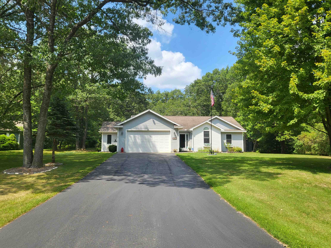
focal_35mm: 26
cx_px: 166
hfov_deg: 67.3
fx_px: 249
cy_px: 124
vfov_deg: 53.1
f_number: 1.8
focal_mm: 4.25
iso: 50
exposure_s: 1/1521
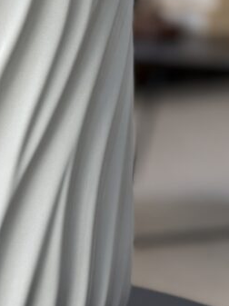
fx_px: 1290
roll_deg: +0.0
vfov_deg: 13.3
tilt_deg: -5.6
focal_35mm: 146
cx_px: -55
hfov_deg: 10.0
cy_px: -8
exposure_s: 1/60
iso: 64
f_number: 1.78
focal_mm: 6.76
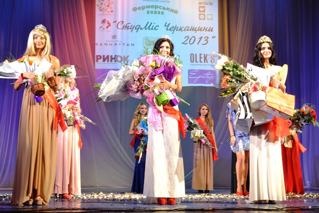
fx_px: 505
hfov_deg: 35.0
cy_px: 106
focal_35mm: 57
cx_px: 160
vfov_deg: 23.8
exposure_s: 1/15
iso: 800
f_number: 5
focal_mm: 38
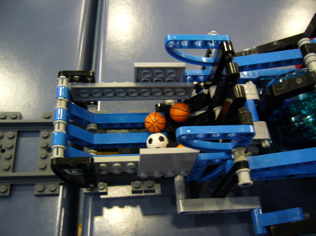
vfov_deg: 39.6
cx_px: 156
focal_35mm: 36
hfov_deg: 51.4
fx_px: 329
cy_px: 117
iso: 200
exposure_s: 1/10
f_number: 2.8
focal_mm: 5.8
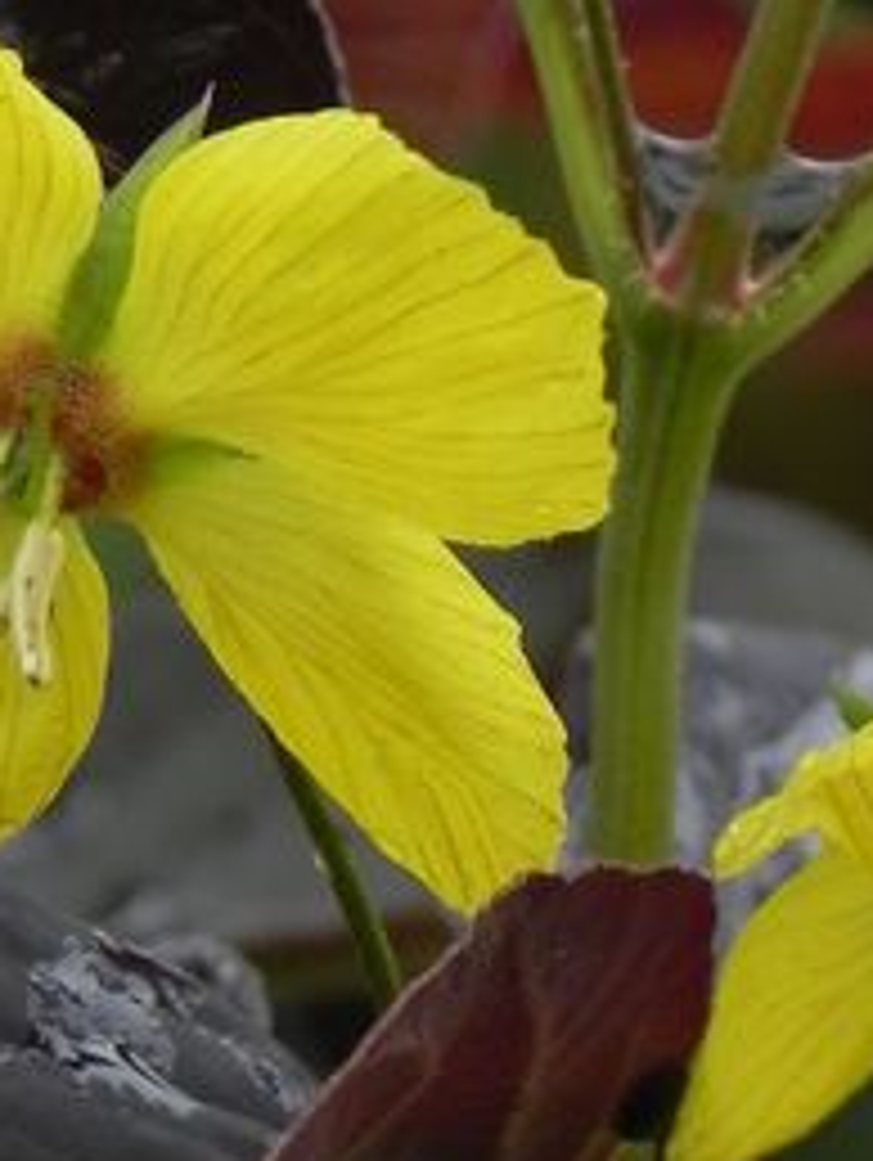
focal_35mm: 325
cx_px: 81
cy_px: 644
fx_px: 10910
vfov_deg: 6.1
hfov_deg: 4.6
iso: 160
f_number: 5.6
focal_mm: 18.8
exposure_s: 1/125
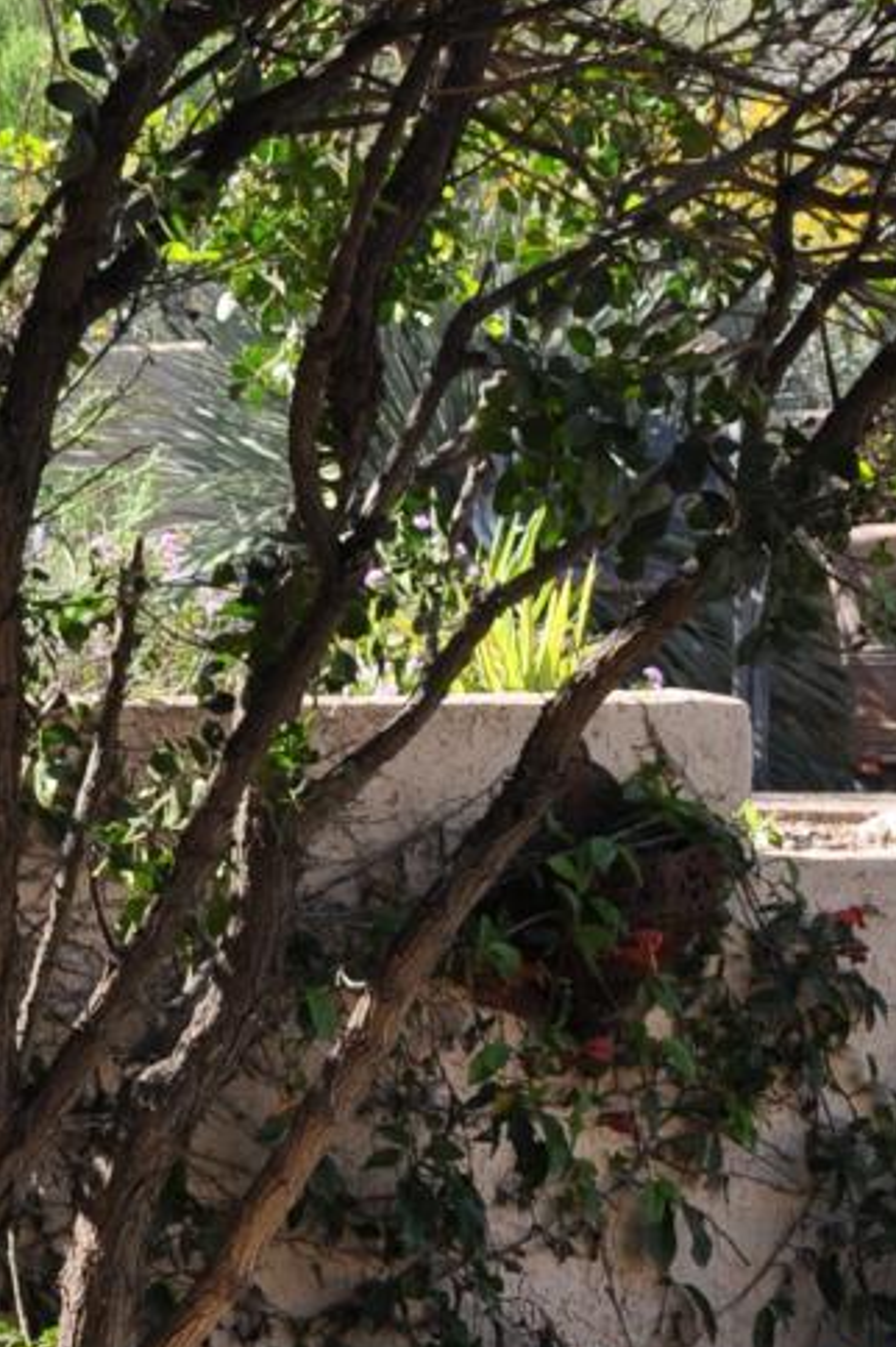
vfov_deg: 12.6
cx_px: 1308
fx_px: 6019
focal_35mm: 161
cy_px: 1400
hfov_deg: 8.3
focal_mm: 26
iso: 200
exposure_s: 1/160
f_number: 6.3
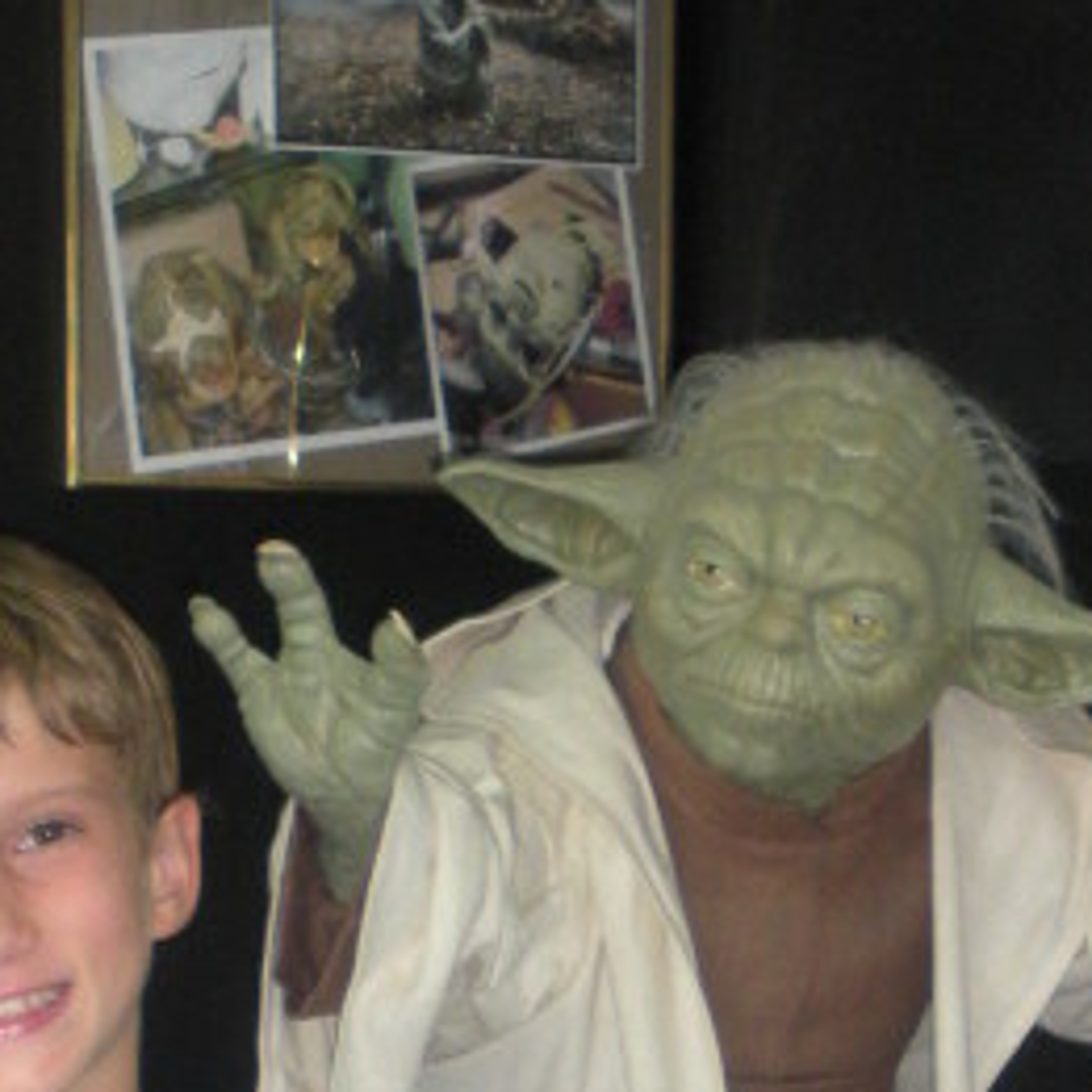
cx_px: 653
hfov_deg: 13.4
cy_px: 1343
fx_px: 4640
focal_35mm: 130
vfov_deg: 13.0
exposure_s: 1/38.4
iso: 155
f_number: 3.5
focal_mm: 6.3
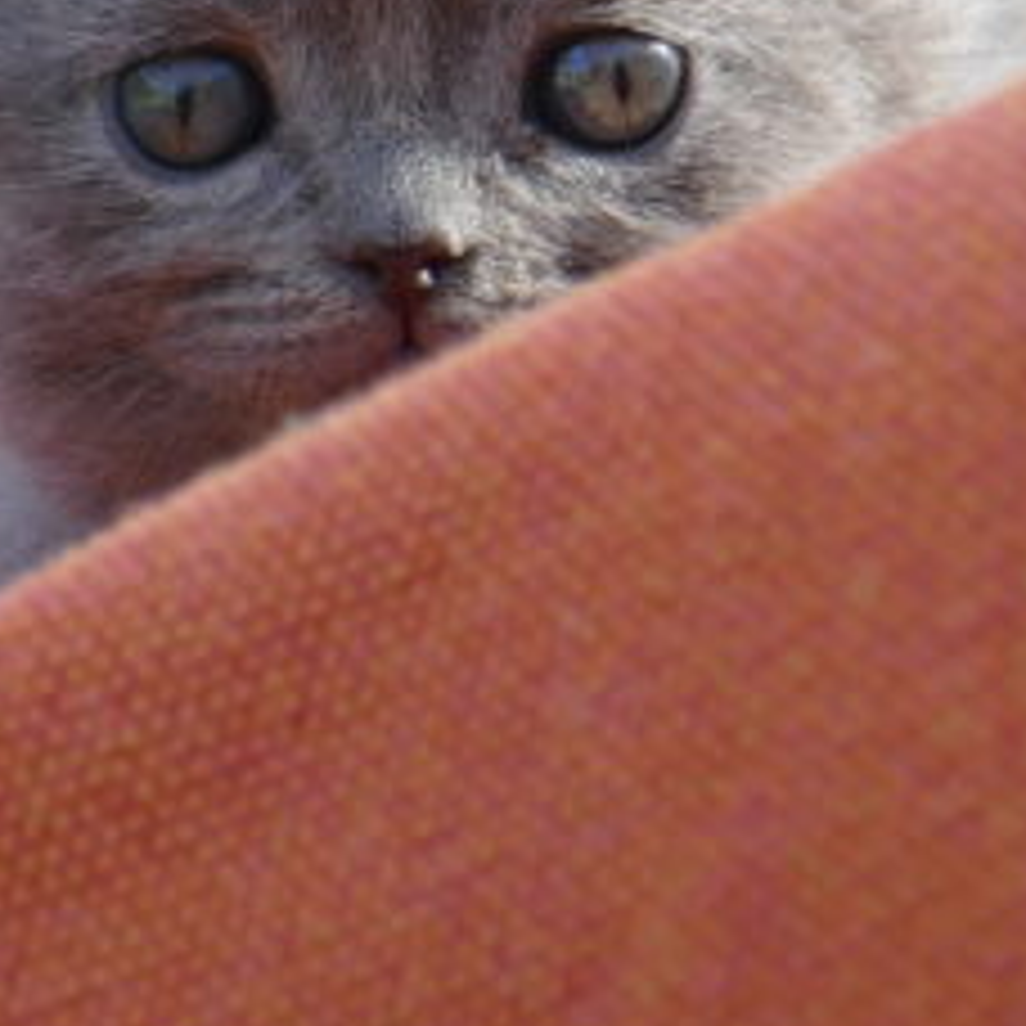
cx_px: -220
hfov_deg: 2.3
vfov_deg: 2.3
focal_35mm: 762
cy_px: 178
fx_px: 25552
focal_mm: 73
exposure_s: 1/160
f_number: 4
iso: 125
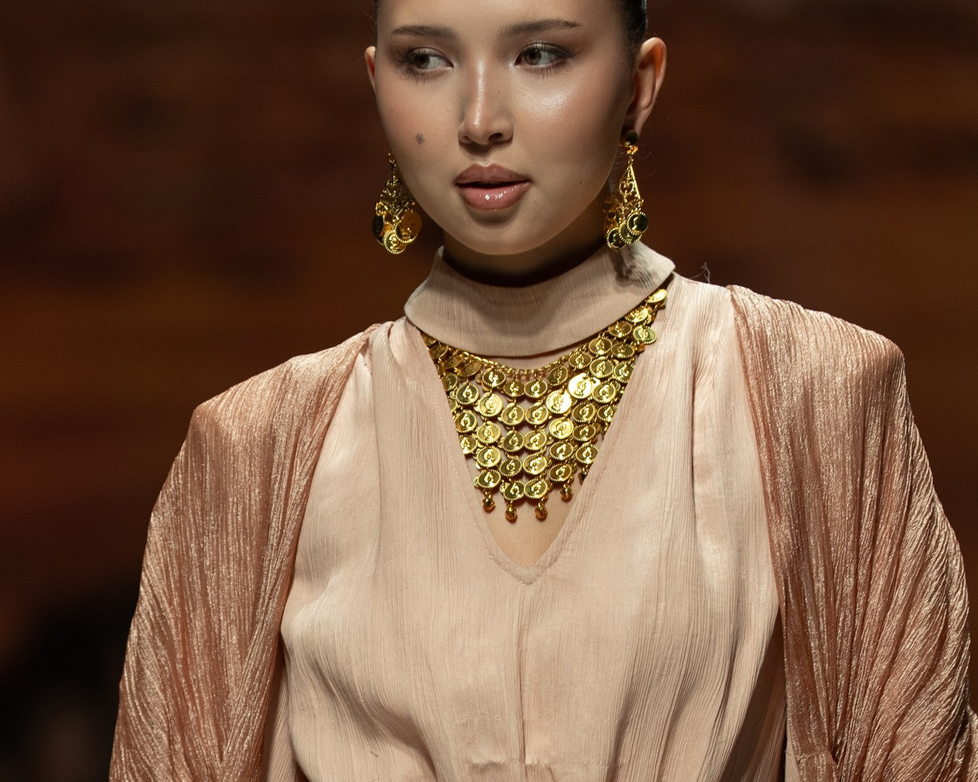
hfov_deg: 3.7
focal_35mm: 527
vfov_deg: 2.9
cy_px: 895
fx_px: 15252
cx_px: 274
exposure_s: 1/400
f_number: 2.8
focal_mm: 200
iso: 200
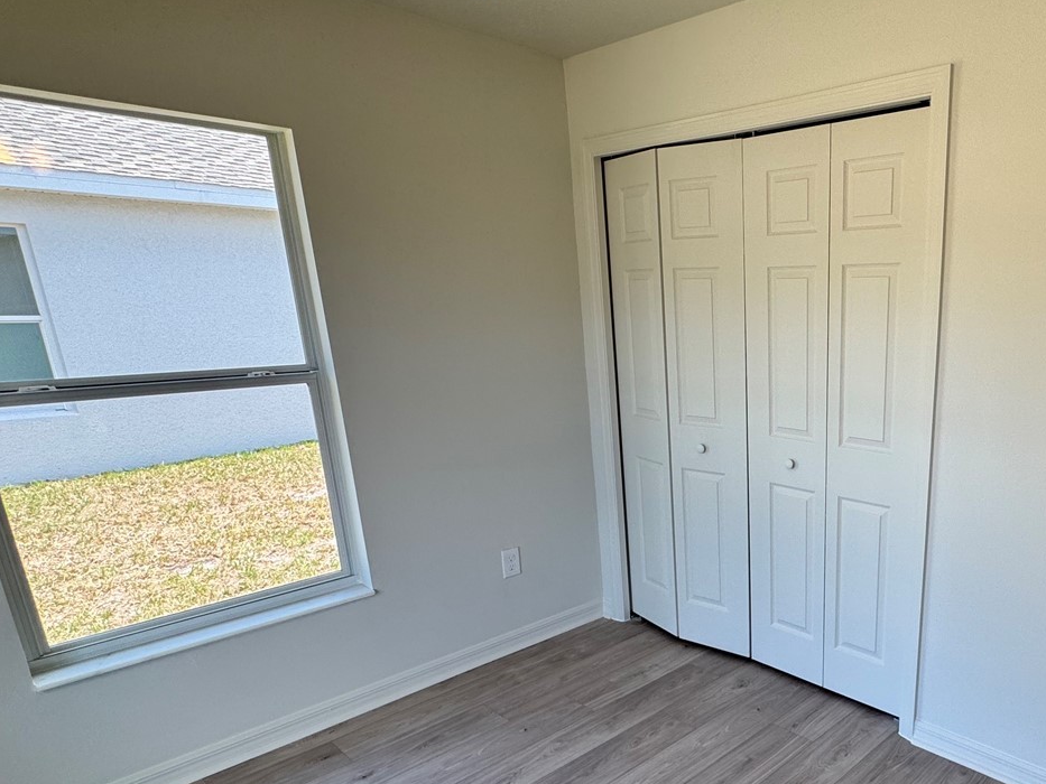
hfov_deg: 66.9
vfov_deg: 55.7
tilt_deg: -16.3
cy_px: 516
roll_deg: -0.2
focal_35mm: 24
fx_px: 725
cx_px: 788
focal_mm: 2.22
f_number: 2.2
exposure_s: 1/167
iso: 40
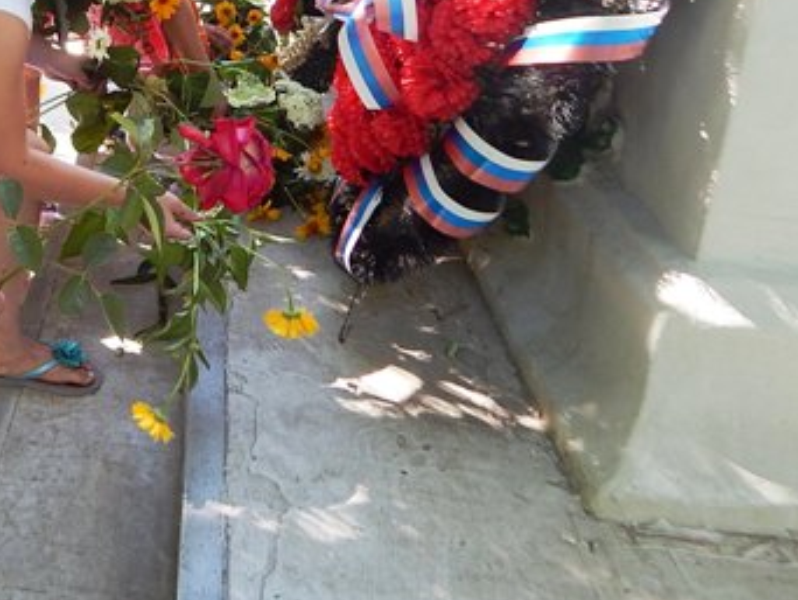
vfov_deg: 32.2
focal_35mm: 43
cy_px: 77
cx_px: 98
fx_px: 992
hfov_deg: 40.9
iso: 125
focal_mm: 4
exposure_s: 1/40
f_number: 3
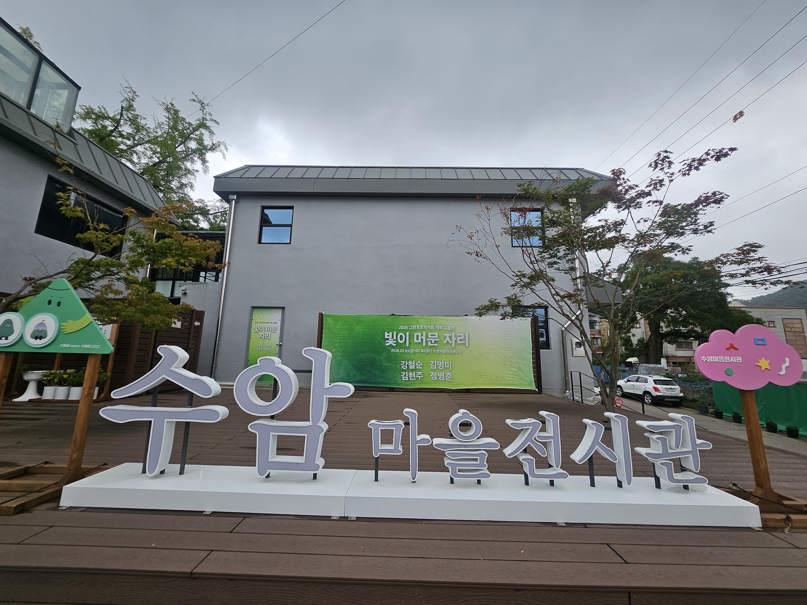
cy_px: 302
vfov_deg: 89.9
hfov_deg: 106.2
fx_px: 303
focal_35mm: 13
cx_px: 404
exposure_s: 1/369
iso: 32
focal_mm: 1.7
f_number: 2.2
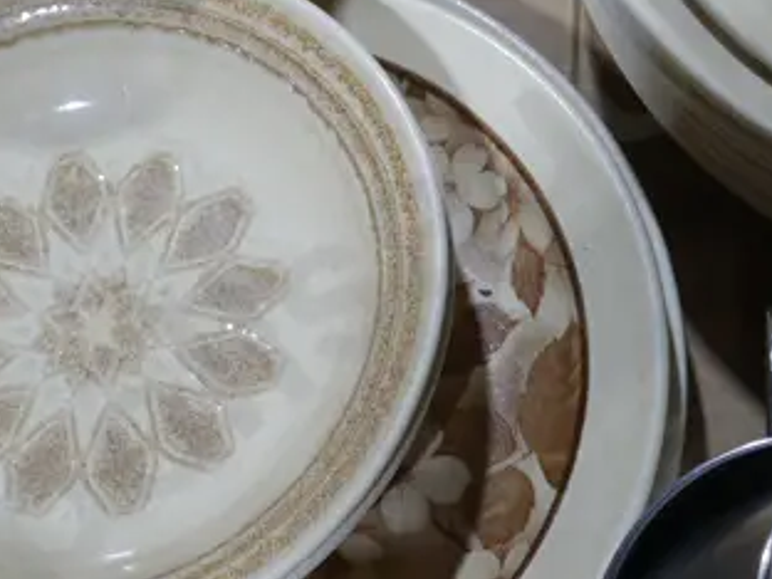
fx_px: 2052
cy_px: 144
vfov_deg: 16.0
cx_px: 544
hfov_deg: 21.2
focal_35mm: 92
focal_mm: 14
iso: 200
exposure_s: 1/125
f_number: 4
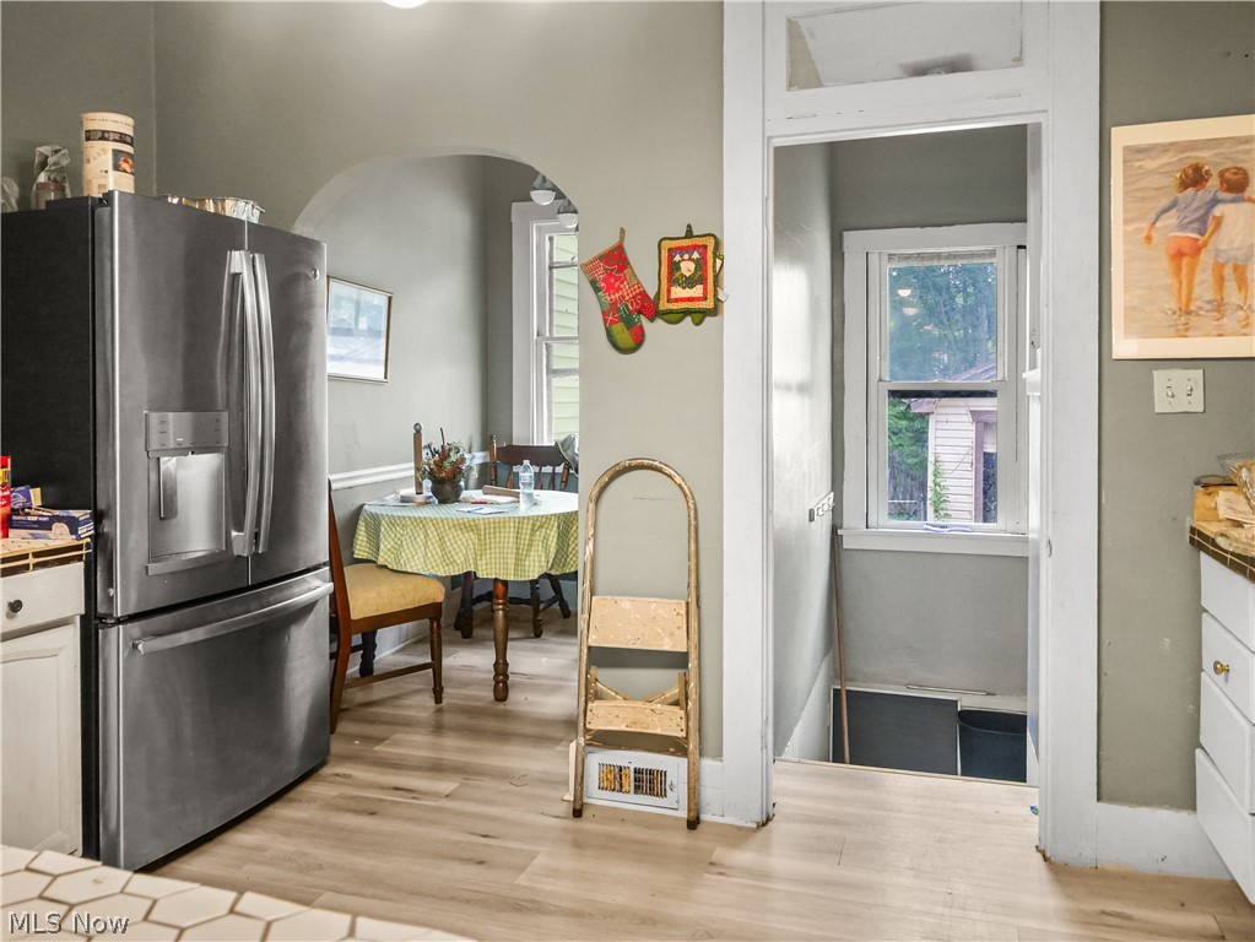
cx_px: 628
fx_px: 943
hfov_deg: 67.3
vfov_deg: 53.1
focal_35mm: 26
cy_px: 471
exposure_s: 1/60
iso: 3200
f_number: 3.5
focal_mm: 13
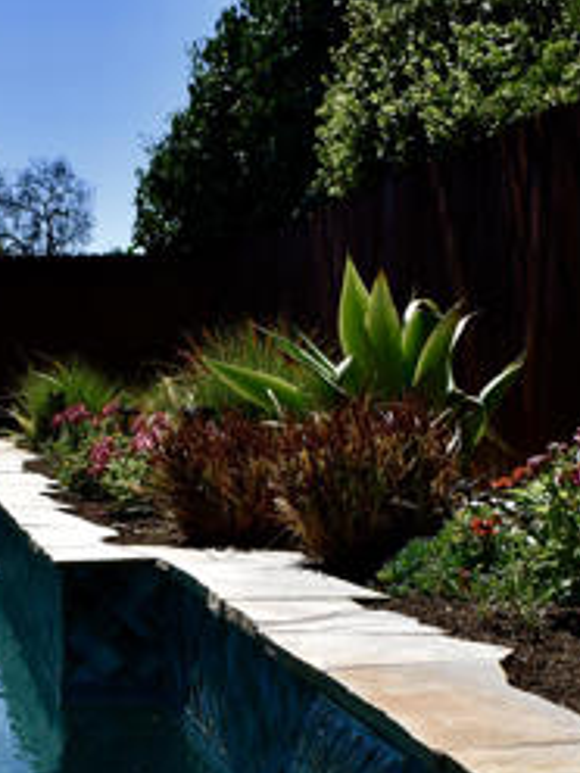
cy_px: 653
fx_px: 1497
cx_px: 203
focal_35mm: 67
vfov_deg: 28.2
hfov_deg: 21.9
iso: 100
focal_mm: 18
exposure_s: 1/250
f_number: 8
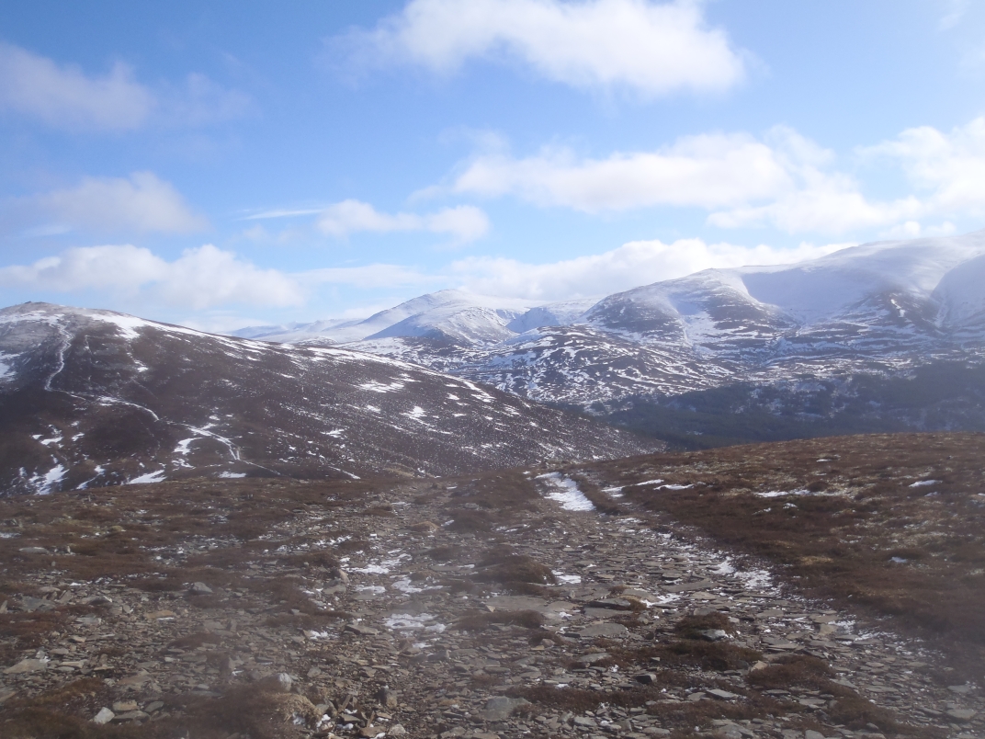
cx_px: 492
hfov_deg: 51.4
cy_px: 370
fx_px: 1024
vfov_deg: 39.7
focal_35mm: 36
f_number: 5
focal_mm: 6.53
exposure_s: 1/500
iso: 80
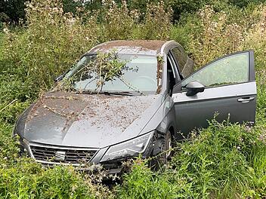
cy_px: 100
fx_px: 200
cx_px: 133
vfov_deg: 53.1
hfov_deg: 67.3
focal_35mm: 26
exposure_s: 1/639
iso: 50
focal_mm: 5.1
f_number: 1.6
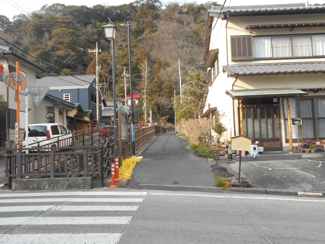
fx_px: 319
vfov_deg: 41.8
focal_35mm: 34
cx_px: 162
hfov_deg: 54.0
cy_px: 122
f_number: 3.6
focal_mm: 5.8
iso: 110
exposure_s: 1/250
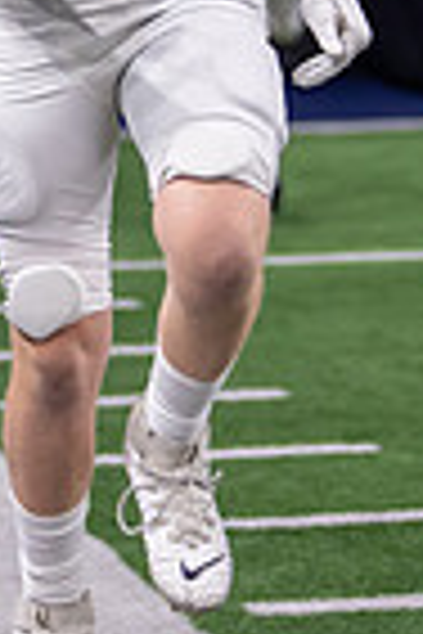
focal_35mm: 294
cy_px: -263
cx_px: 274
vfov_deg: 6.9
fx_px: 5181
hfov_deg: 4.7
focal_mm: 50
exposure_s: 1/1000
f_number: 1.2
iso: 500
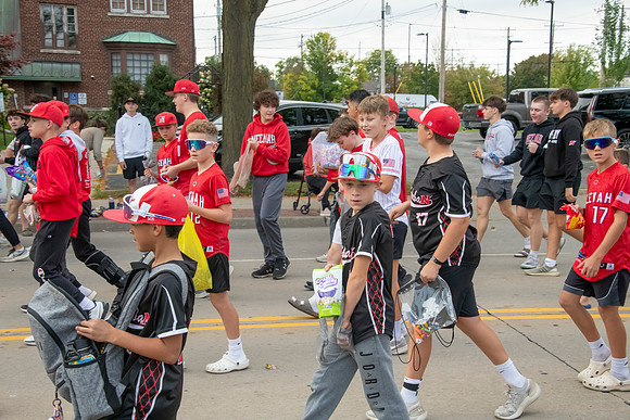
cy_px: 210
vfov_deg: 21.9
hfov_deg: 32.4
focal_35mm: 62
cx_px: 315
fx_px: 1085
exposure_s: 1/320
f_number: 11
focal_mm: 62
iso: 3200
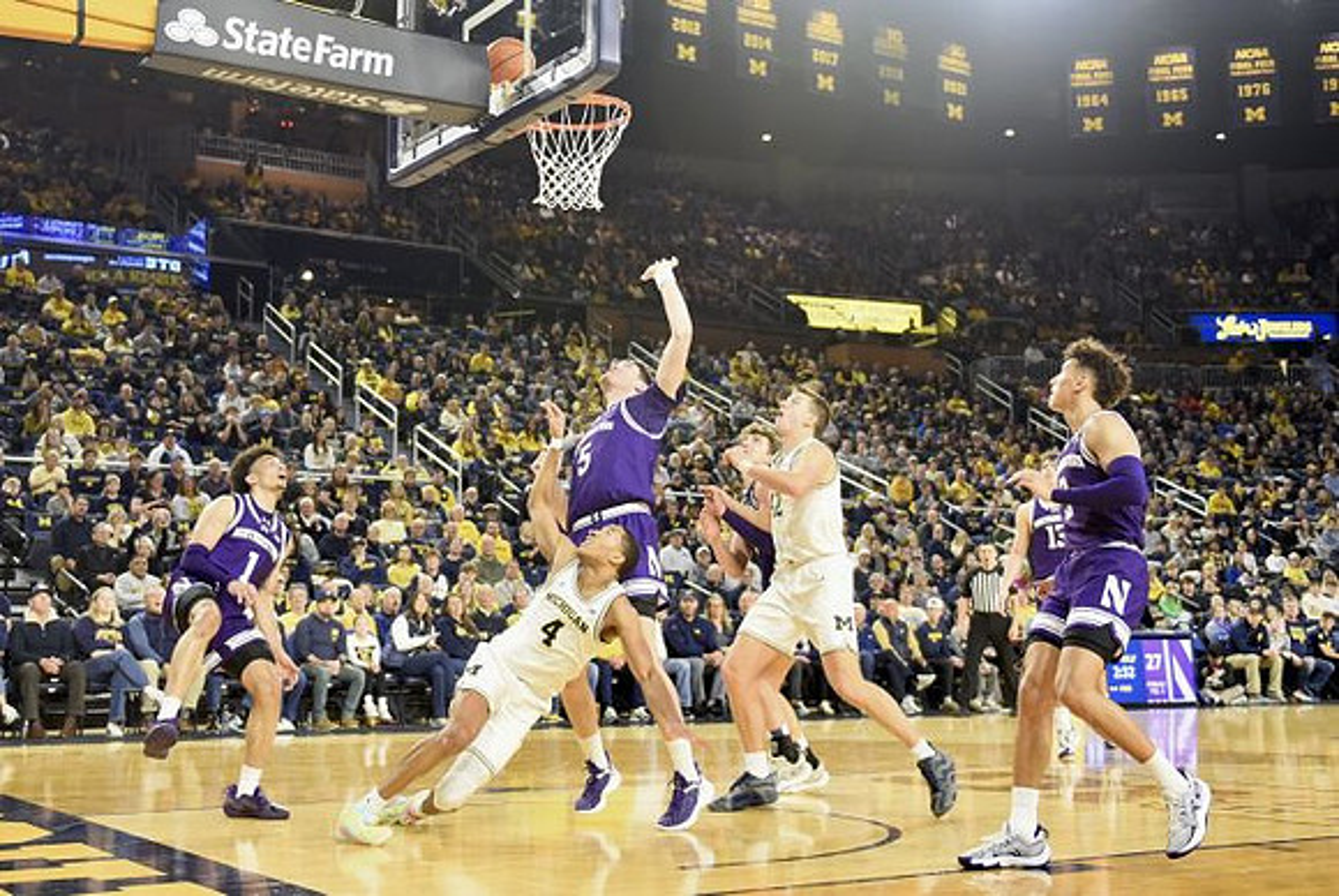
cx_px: 670
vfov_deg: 39.0
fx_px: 1266
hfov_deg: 55.7
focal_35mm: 34
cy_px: 448
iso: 2000
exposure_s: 1/800
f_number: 2.8
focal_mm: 34
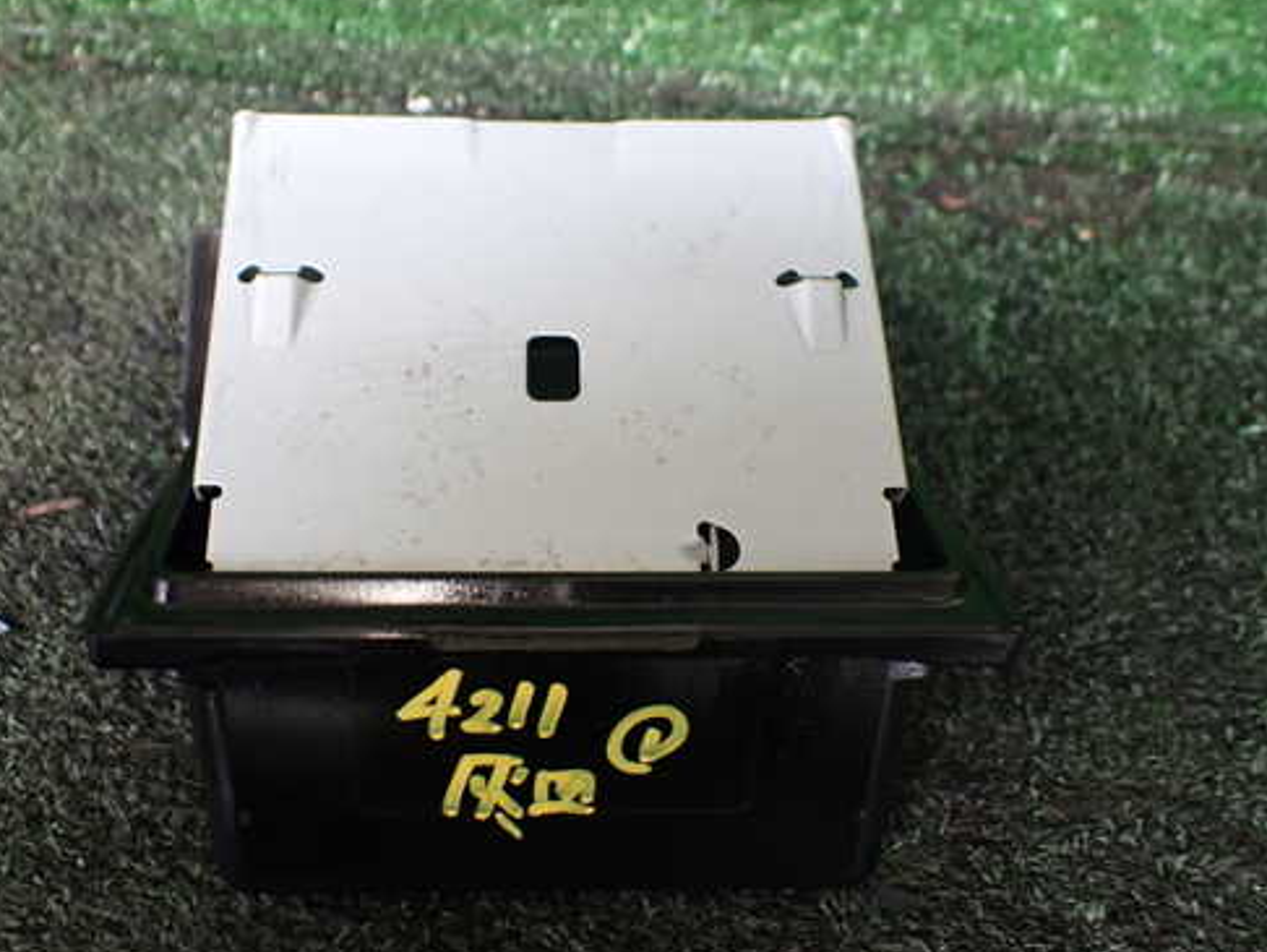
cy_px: 449
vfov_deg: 38.7
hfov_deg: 50.0
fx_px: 1355
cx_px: 558
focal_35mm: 37
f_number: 2.3
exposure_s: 1/125
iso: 320
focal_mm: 5.4
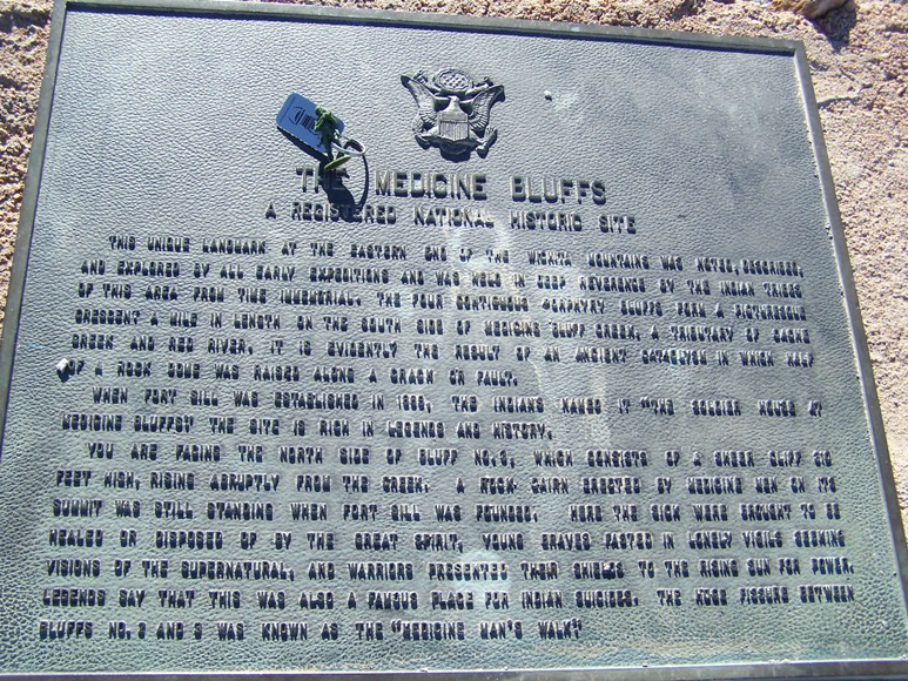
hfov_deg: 49.0
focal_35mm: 38
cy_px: 340
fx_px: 997
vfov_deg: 37.7
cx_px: 454
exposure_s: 1/750
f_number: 2.8
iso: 80
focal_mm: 6.3
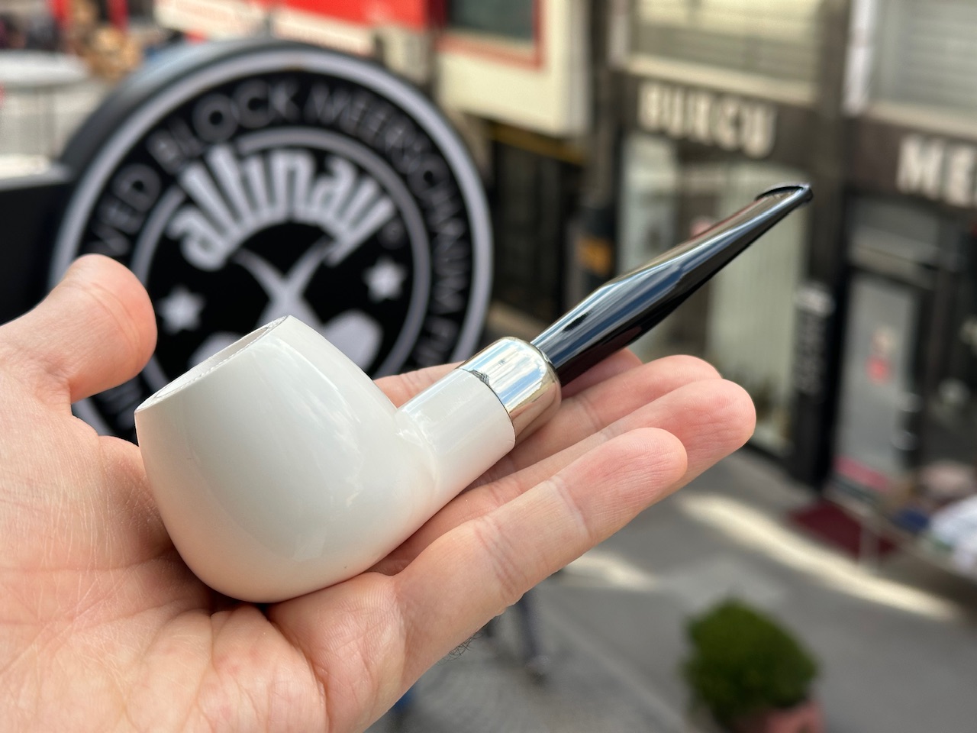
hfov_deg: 39.7
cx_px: 488
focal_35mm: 48
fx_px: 1355
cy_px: 366
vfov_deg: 30.3
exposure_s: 1/1030
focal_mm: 6.86
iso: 64
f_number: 1.78
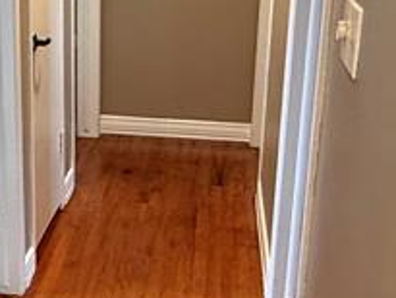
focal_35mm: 70
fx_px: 801
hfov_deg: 26.8
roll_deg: +0.8
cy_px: 106
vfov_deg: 21.0
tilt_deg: -15.6
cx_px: 41
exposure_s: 1/60
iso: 500
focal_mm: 2.22
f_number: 2.2
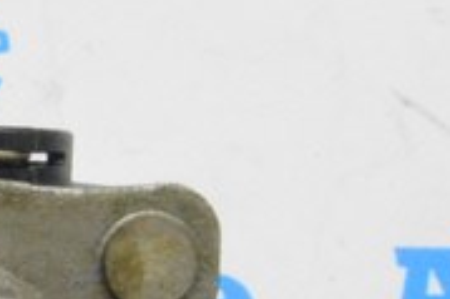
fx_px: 3434
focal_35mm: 275
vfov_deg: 5.0
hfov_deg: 7.1
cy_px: 433
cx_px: -561
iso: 6400
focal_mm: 32
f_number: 20
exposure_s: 1/15
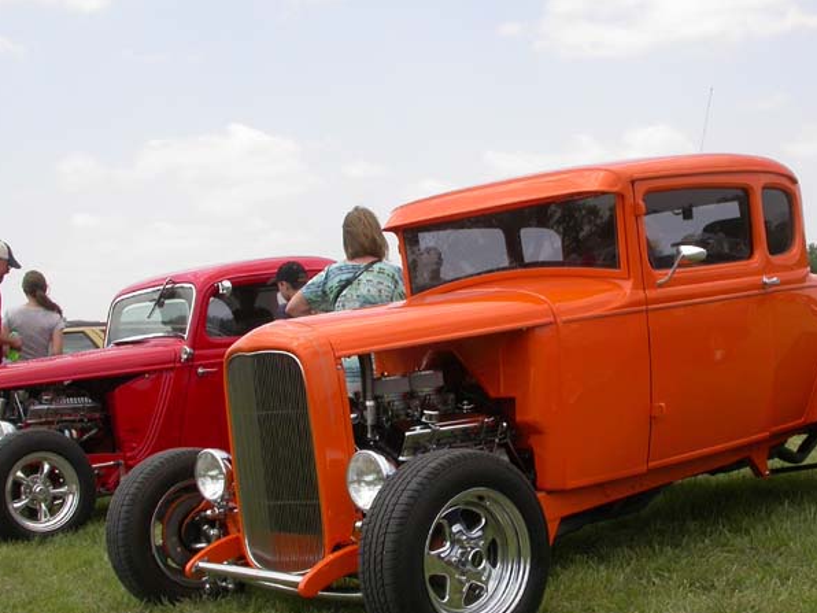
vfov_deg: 28.5
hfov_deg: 37.3
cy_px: 343
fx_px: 1204
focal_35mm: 51
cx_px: 495
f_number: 6.7
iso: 100
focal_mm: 7.85
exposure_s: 1/296
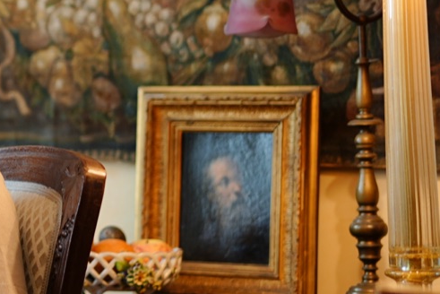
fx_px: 1993
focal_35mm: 163
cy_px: 99
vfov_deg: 8.4
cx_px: -221
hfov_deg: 12.0
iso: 250
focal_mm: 50
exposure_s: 1/100
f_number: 1.4
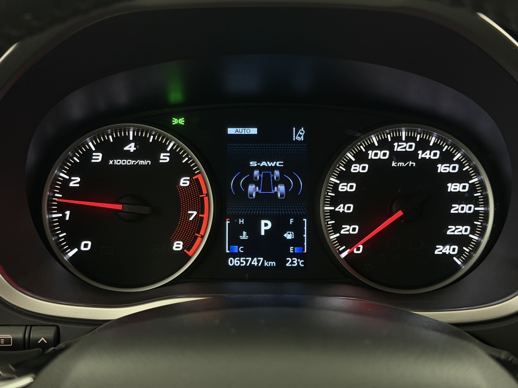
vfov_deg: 30.3
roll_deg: -0.2
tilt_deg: -23.6
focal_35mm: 48
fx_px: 718
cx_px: 259
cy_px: 194
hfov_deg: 39.7
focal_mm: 6.76
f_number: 1.78
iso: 400
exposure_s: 1/33
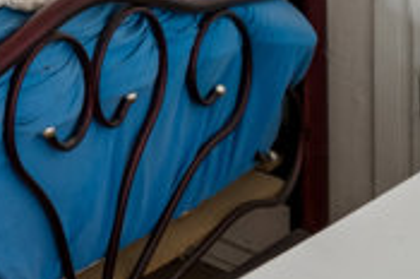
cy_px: -256
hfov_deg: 17.2
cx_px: -418
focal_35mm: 87
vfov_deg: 13.6
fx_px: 1013
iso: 800
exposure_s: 1/25
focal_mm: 19
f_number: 7.1
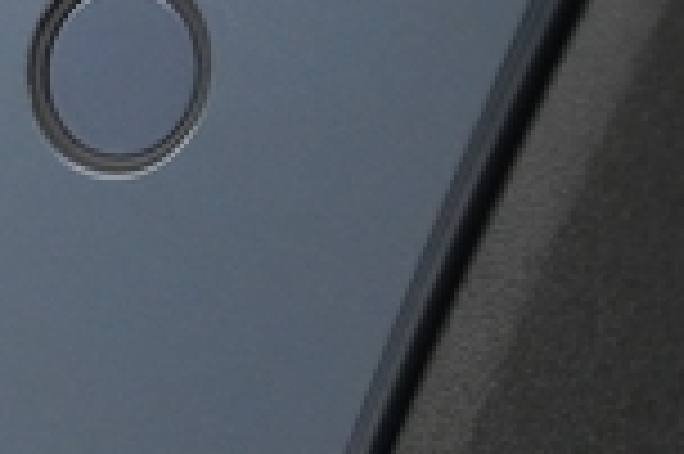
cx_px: -540
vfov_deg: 11.1
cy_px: 683
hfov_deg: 15.1
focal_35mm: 118
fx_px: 2240
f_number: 4.5
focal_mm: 28
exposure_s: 1/100
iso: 8000
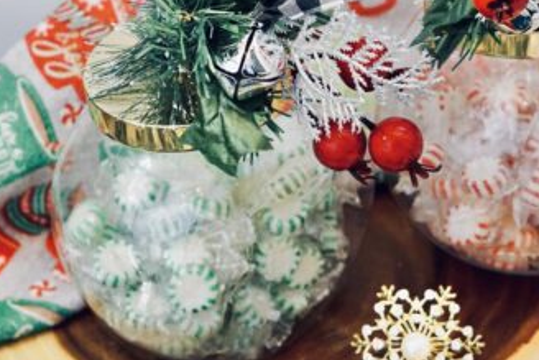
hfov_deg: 18.2
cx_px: 329
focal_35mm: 112
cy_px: 30
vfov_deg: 12.1
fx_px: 1678
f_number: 4
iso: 800
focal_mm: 50
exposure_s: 1/60
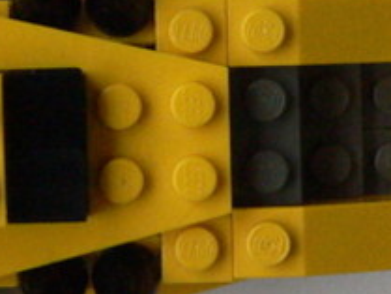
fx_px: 1752
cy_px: 158
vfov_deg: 9.6
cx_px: 281
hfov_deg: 12.7
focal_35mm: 155
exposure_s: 1/250
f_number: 4
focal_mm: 6
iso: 400
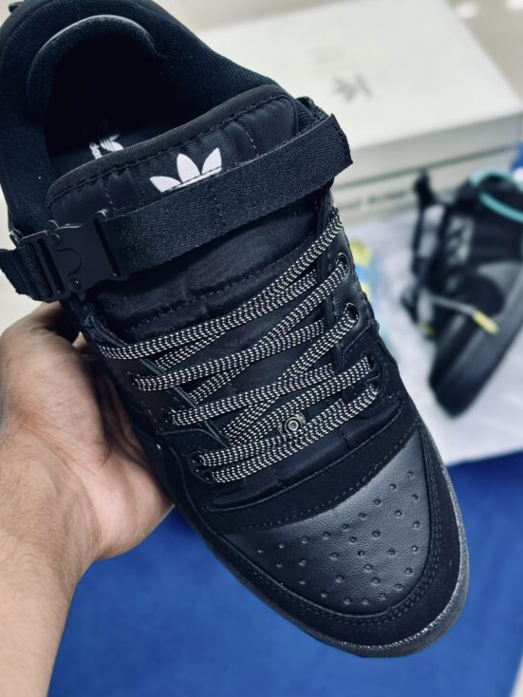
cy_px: 339
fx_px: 1228
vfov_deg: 31.7
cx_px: 229
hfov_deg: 24.0
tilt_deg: -50.8
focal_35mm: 61
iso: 160
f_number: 1.78
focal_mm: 6.86
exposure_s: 1/100
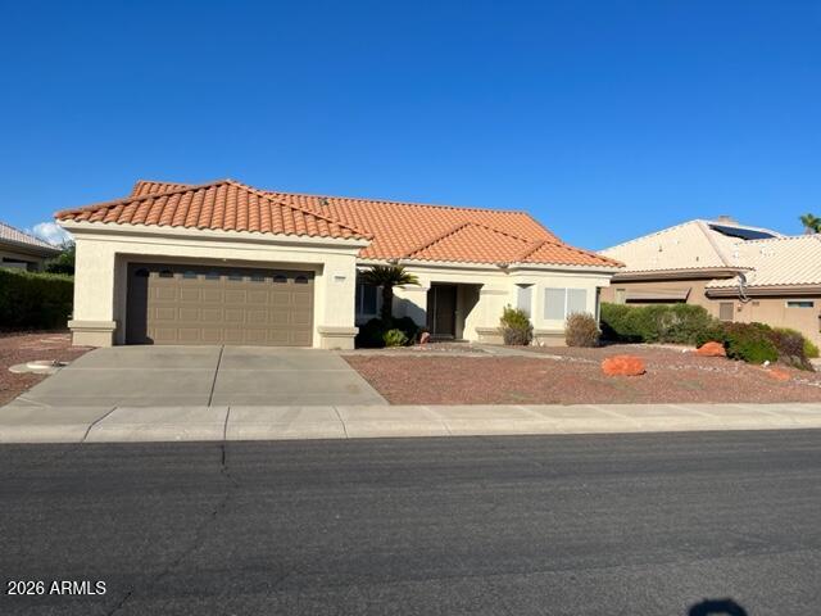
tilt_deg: -0.5
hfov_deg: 67.3
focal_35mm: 26
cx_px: 410
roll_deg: -1.3
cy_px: 308
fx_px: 617
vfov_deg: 53.1
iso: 50
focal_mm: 5.1
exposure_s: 1/4651
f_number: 1.6
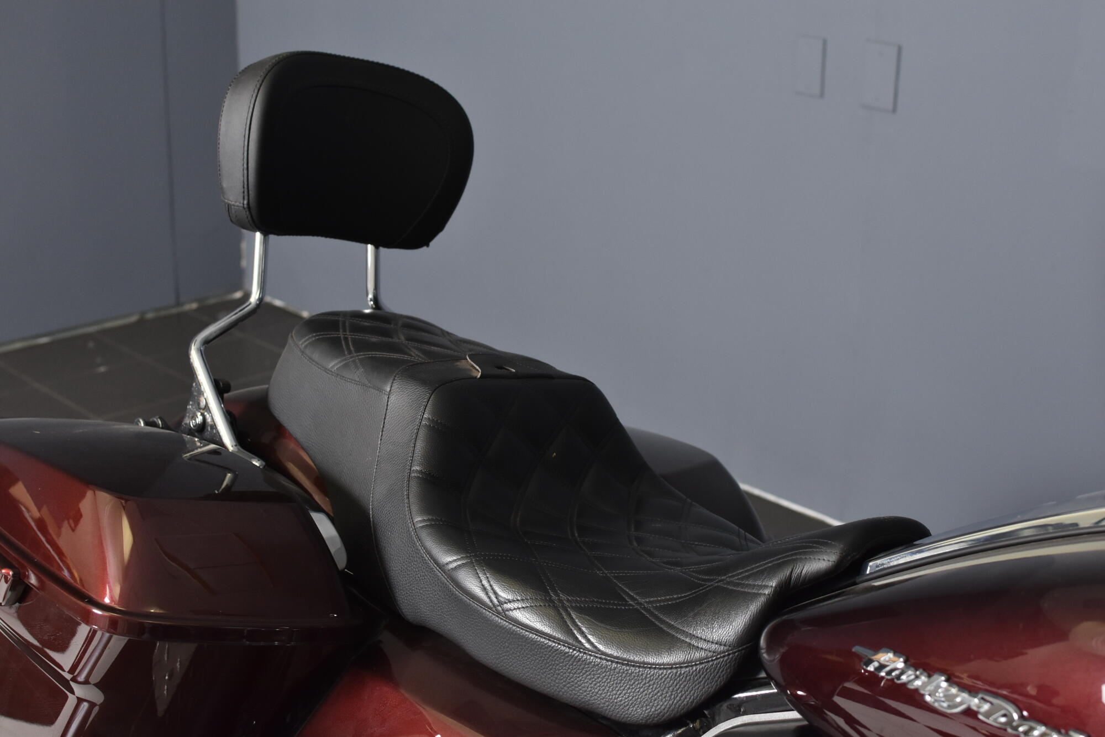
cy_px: 368
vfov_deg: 25.7
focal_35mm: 52
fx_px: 1611
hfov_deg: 37.9
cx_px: 552
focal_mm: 35
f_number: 4.5
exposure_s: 1/160
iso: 800
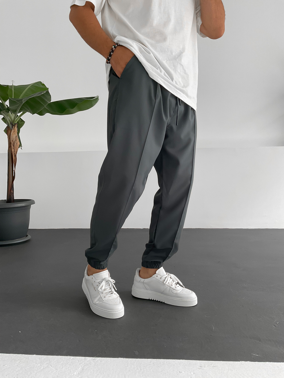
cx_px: 142
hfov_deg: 48.2
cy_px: 189
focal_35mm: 29
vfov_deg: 61.7
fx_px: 317
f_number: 1.8
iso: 50
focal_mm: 3
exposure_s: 1/120
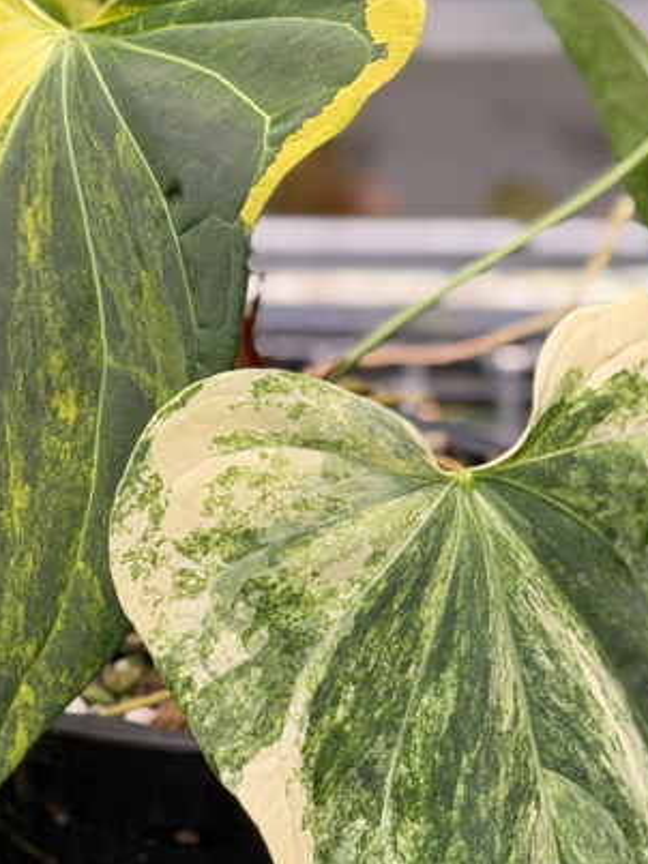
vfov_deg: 16.1
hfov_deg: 12.1
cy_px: 579
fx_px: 3047
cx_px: 268
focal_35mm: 122
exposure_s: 1/538
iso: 64
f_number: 1.78
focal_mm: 6.76
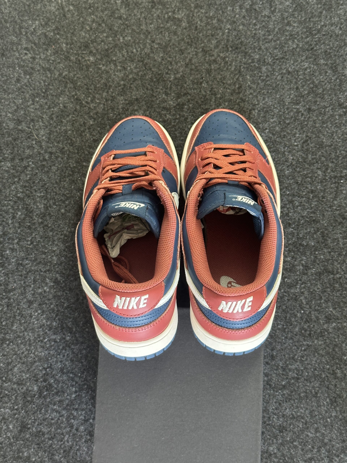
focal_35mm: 48
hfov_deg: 30.3
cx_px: 174
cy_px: 232
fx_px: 642
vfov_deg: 39.7
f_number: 1.78
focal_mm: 6.86
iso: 250
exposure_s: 1/33
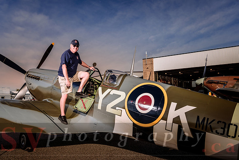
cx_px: 120
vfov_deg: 41.1
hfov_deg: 58.7
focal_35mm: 32
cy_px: 80
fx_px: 212
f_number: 6.3
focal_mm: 32
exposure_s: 1/250
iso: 64
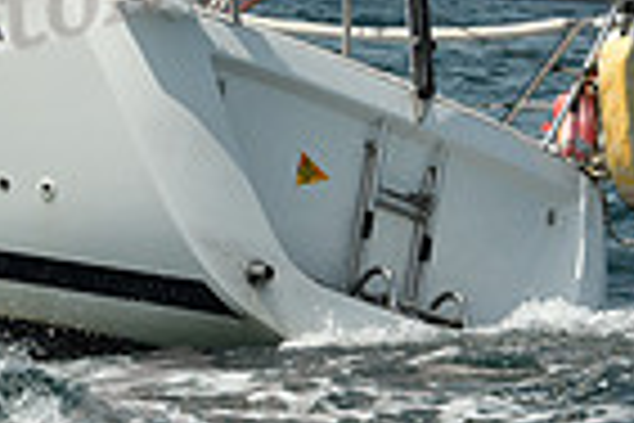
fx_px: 5072
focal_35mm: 288
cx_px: -414
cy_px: -187
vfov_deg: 4.7
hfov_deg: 7.0
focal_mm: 70
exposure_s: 1/1000
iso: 320
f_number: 11
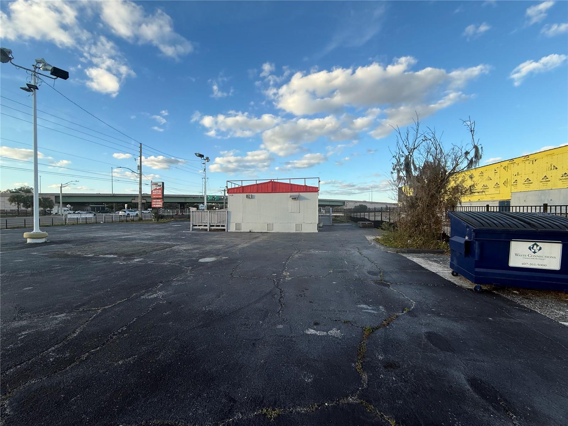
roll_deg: +0.0
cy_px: 213
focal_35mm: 14
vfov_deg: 85.7
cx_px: 284
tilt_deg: -0.8
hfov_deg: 102.1
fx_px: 230
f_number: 2.2
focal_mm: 2.22
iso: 50
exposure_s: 1/820
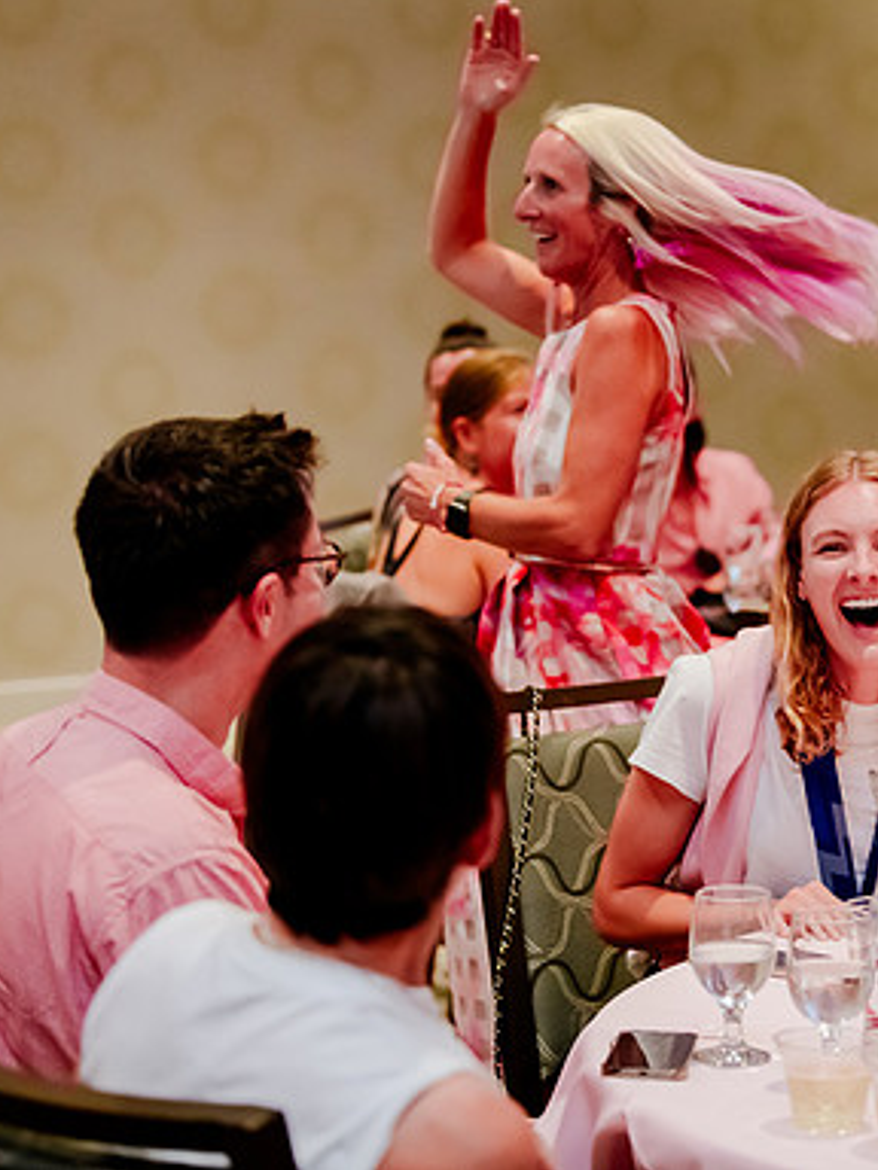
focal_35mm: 106
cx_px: 814
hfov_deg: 13.8
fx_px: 3585
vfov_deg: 18.5
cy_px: 583
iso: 4000
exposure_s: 1/250
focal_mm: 70
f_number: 2.8
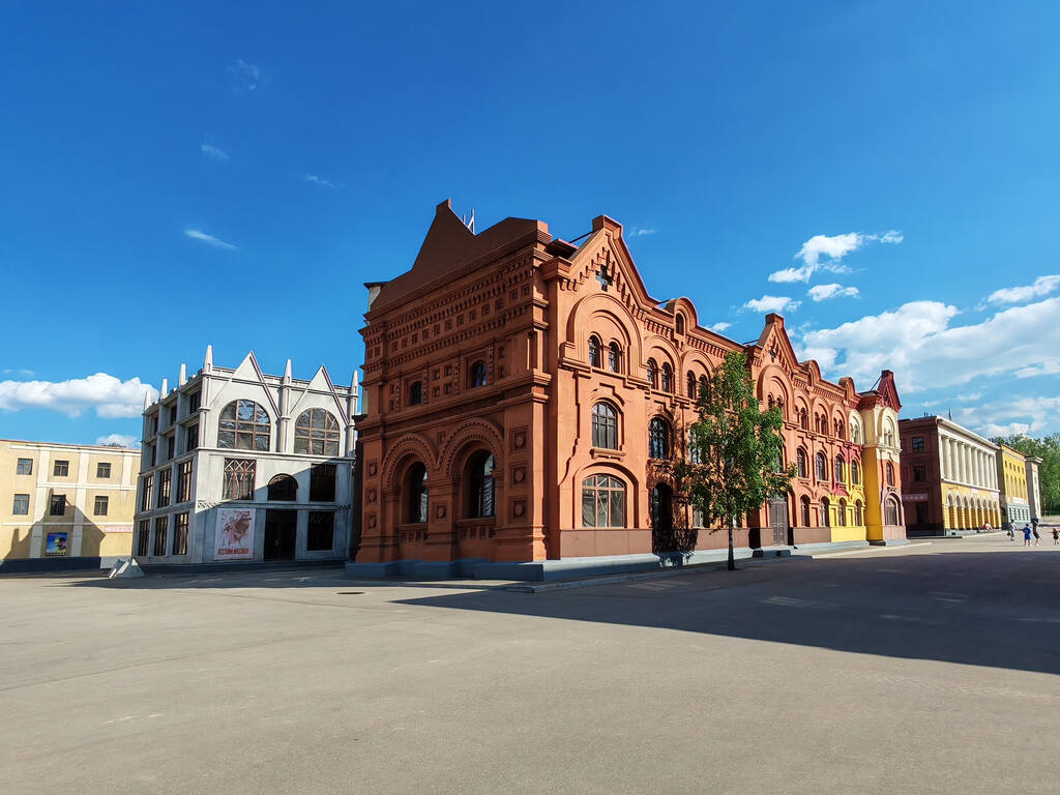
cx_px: 530
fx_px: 582
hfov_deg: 84.7
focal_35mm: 19
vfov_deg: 68.7
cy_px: 398
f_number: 2.2
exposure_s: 1/1100
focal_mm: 1.96
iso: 50
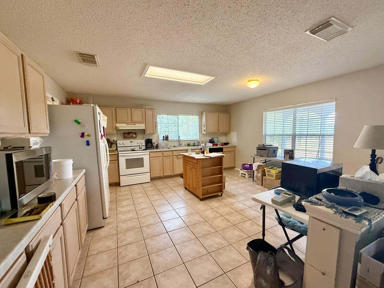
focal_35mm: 15
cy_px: 147
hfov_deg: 98.1
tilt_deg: -4.3
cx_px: 200
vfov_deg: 81.8
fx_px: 166
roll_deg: +0.3
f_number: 2.2
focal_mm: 2.22
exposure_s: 1/120
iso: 400
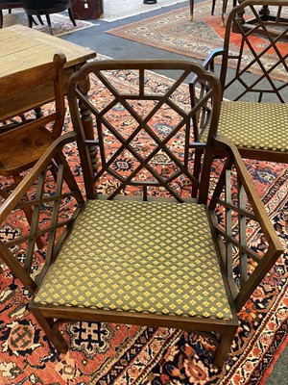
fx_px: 277
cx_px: 144
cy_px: 192
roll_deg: +3.3
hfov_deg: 54.9
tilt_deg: -41.6
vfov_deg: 69.4
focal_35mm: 25
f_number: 1.6
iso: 320
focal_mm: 5.1
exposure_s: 1/50
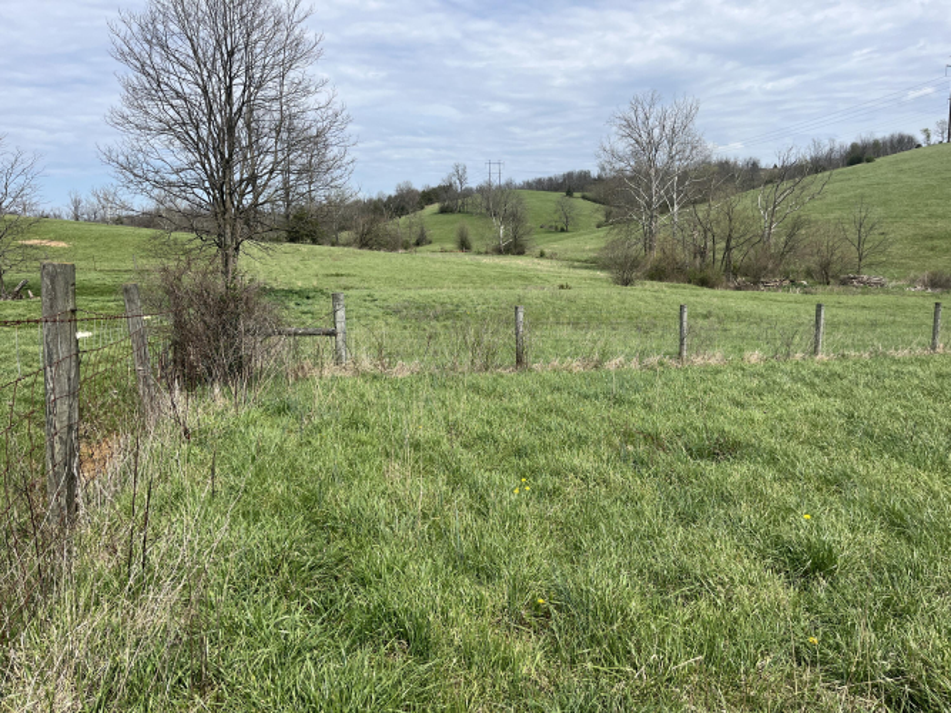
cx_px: 476
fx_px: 714
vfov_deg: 53.0
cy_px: 356
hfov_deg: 67.3
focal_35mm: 26
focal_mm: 5.1
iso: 50
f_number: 1.6
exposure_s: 1/4149
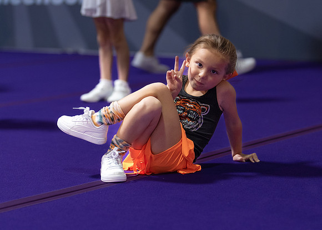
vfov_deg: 12.7
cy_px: 118
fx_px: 1031
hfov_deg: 17.8
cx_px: 159
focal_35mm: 113
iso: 500
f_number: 1.2
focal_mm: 50
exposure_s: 1/320
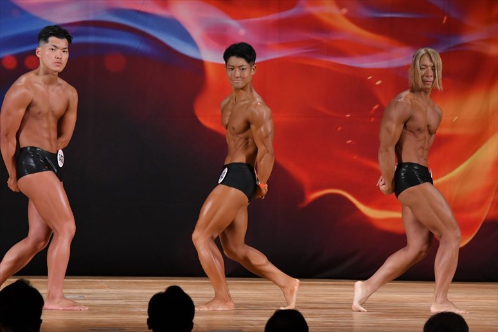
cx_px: 249
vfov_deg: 5.4
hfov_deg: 8.1
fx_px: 3526
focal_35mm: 255
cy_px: 166
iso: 3200
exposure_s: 1/400
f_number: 5.6
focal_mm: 170
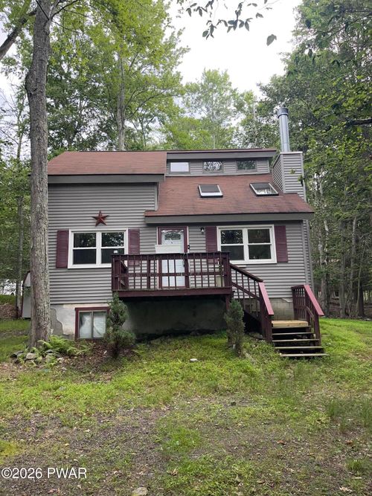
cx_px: 186
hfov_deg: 54.9
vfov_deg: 69.4
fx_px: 358
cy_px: 248
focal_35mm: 25
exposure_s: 1/836
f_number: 1.6
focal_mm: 5.1
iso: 32
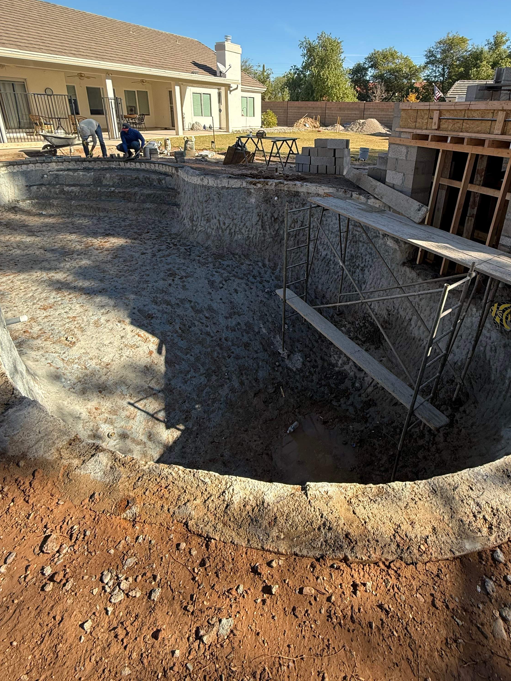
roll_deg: -2.0
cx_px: 291
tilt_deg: -21.8
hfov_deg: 68.4
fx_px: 374
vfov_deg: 83.3
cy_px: 262
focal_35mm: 19
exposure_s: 1/498
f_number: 2.2
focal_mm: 2.22
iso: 64
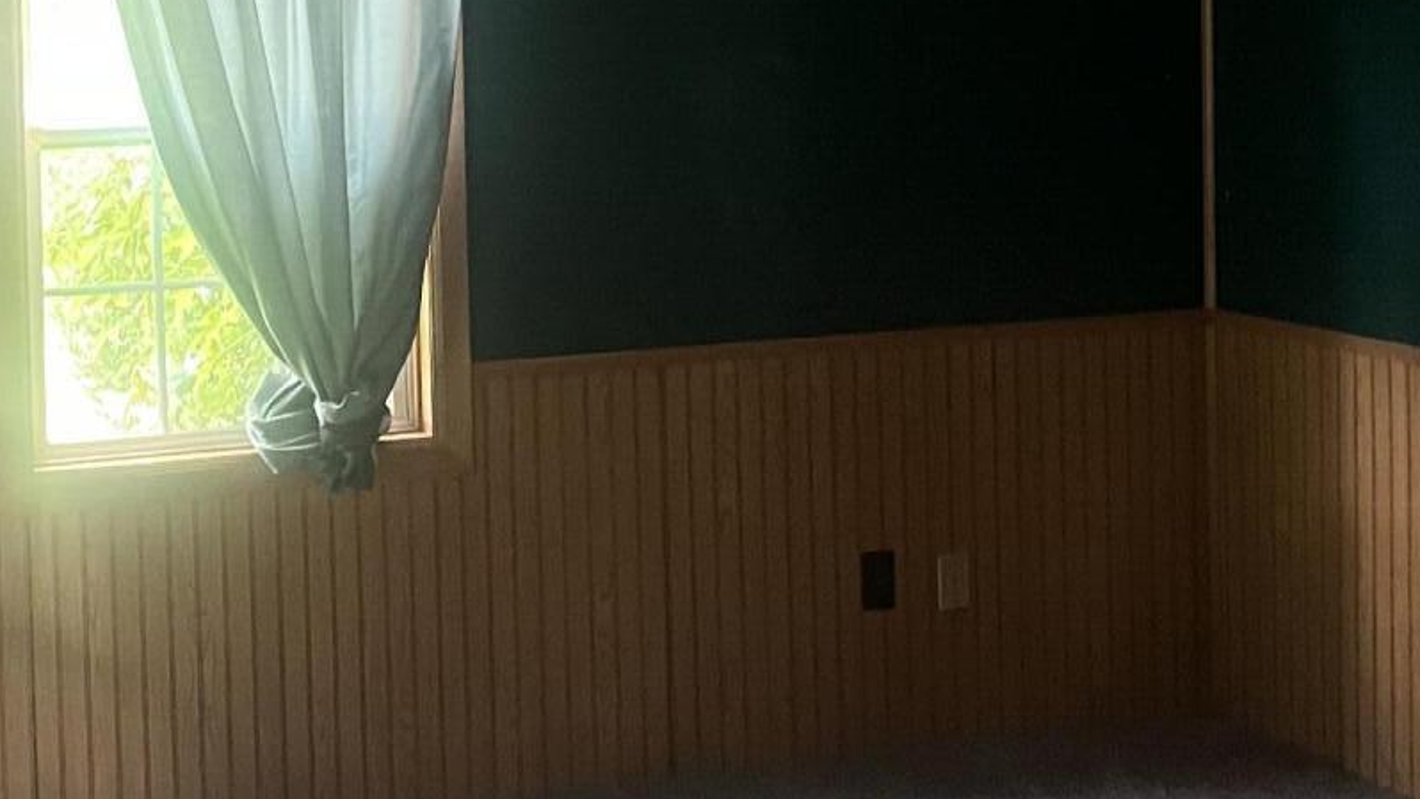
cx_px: 407
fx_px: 2674
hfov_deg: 29.4
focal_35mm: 71
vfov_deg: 16.7
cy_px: 57
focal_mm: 5.1
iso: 640
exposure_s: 1/33
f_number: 1.6
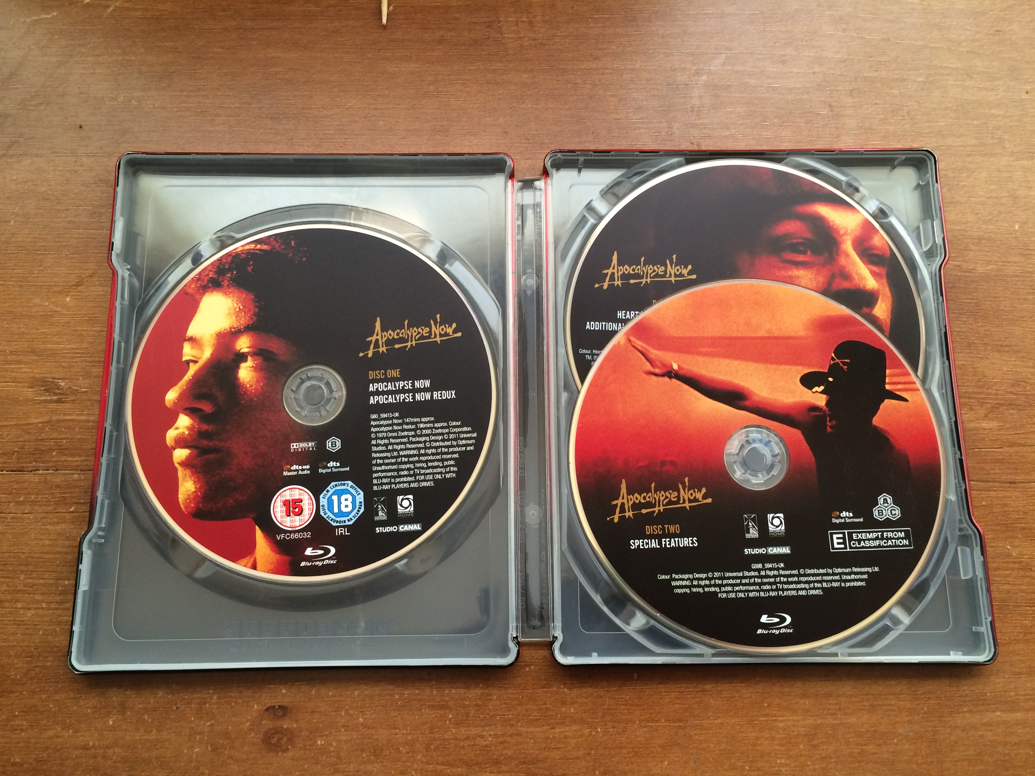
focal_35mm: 29
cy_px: 388
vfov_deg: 48.2
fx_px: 867
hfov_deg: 61.7
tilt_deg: -77.6
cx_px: 518
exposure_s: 1/30
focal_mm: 4.15
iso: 80
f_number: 2.2
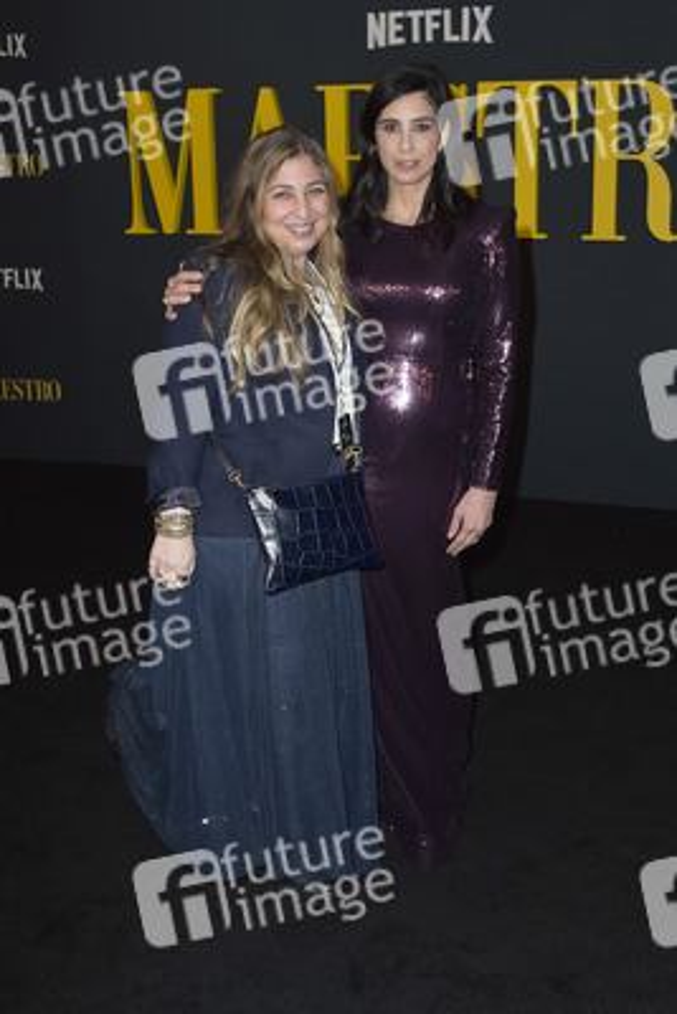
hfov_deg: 41.1
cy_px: 507
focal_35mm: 32
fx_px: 902
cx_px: 338
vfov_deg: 58.7
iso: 320
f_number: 6.3
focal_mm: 32
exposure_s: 1/250
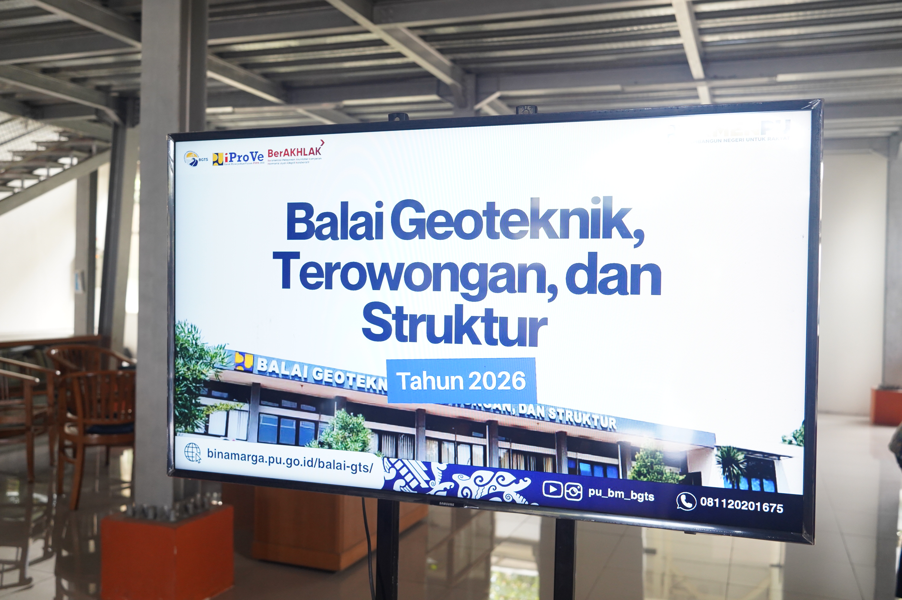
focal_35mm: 33
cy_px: 300
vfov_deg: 39.9
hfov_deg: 57.3
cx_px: 451
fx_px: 826
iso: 2000
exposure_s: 1/80
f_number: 5.6
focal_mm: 33
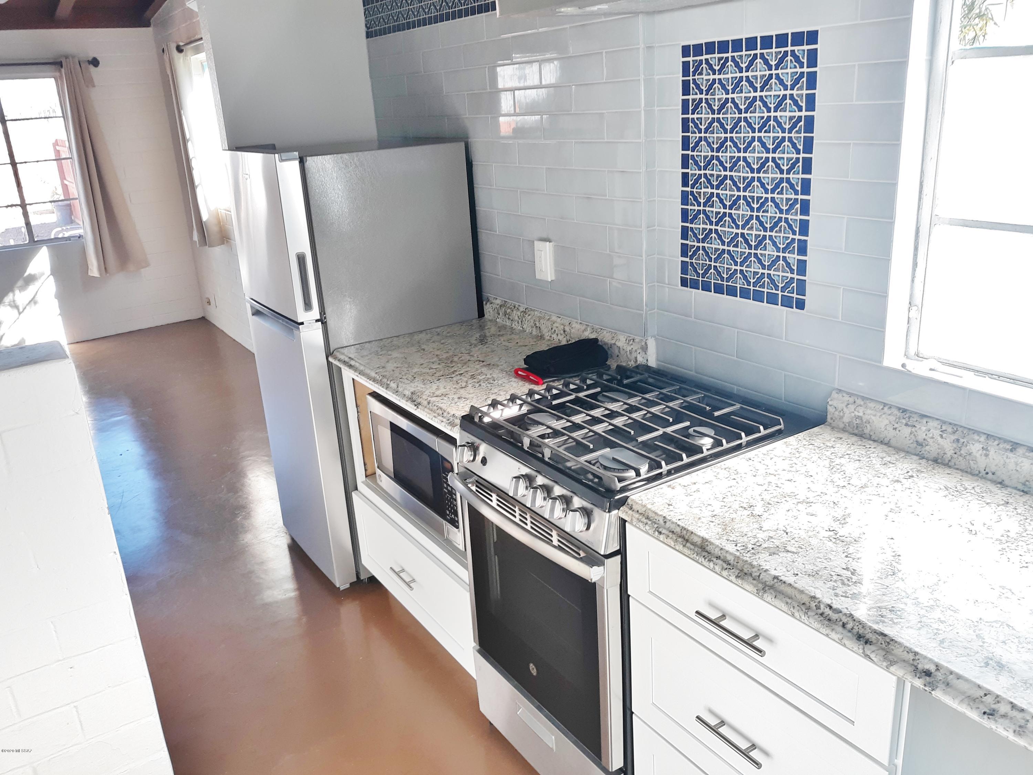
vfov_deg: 49.7
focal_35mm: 28
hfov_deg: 63.4
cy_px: 388
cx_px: 516
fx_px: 836
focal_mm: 3.7
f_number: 1.7
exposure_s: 1/100
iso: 40
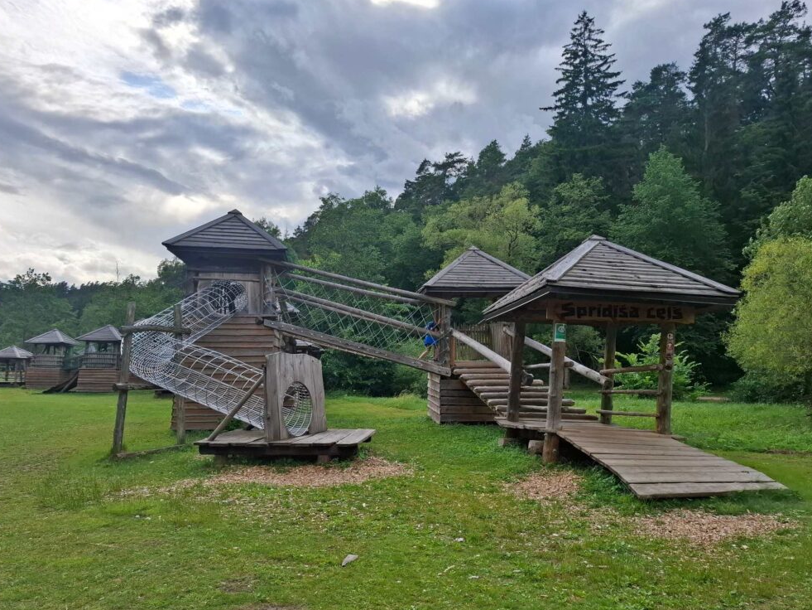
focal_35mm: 24
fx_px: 563
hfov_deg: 71.6
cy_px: 311
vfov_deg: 56.8
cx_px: 413
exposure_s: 1/1890
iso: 50
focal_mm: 5.54
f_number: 1.8
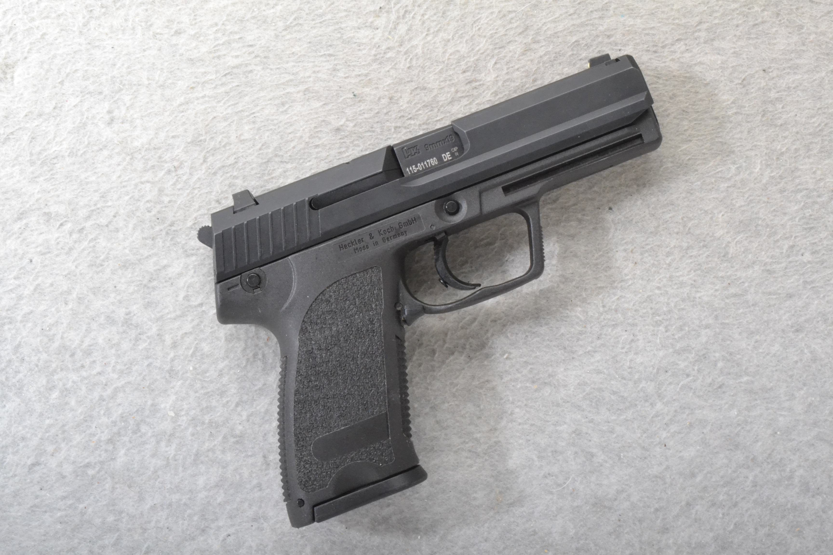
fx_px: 1249
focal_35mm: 54
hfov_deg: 36.9
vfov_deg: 25.1
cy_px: 278
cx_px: 416
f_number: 20
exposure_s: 1/160
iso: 3200
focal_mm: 36
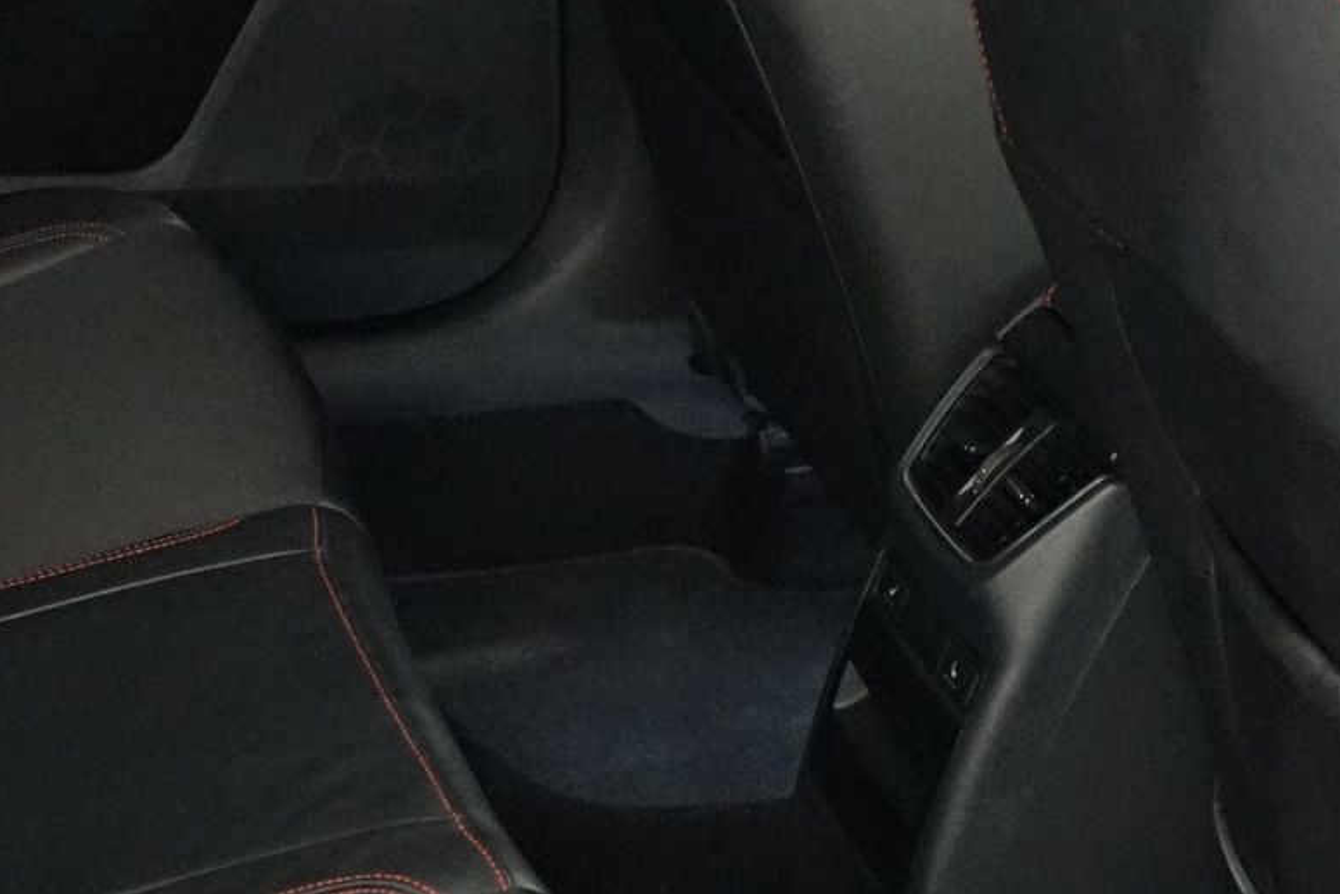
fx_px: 3723
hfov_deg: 20.3
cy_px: 456
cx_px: 360
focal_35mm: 100
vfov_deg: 13.7
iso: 6400
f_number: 3.5
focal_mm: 31
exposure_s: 1/60
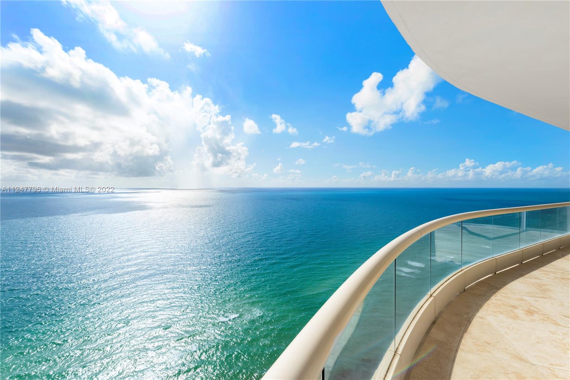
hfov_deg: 104.2
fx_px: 222
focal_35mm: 14
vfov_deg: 81.2
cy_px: 190
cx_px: 285
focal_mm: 14
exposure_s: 1/3200
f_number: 8
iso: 400
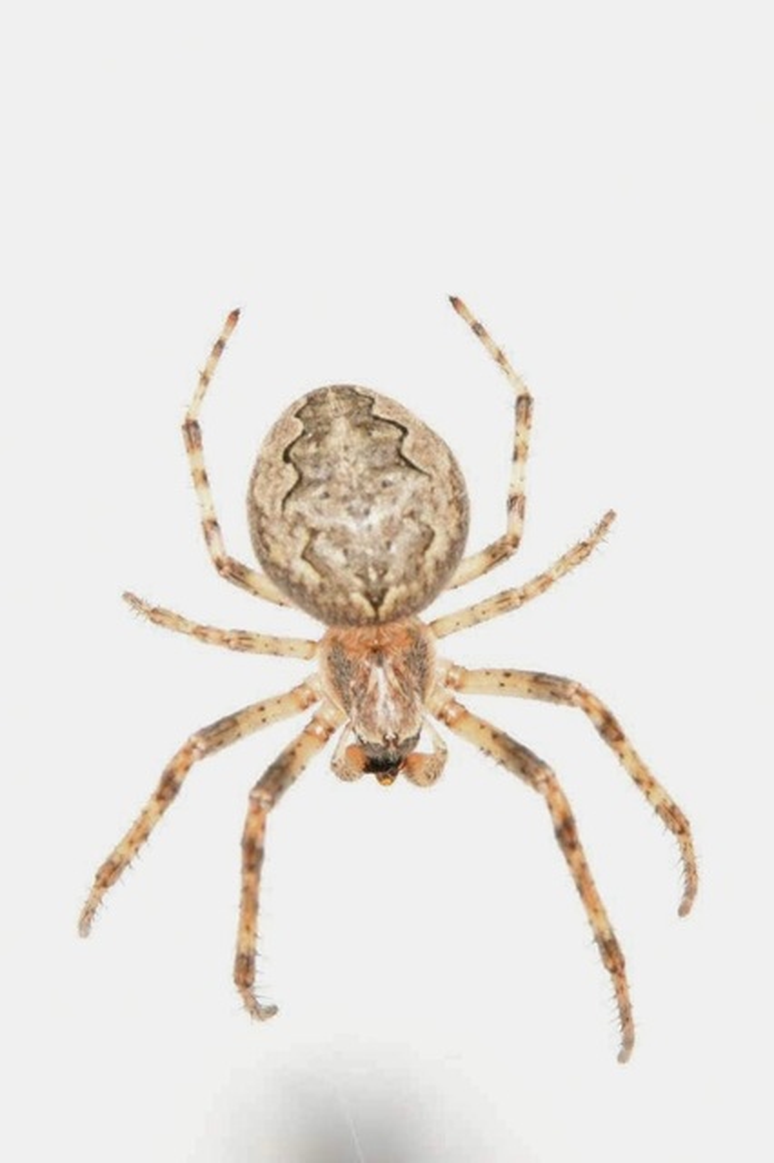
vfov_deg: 13.0
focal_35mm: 158
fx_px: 5084
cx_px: 387
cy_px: 582
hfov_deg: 8.7
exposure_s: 1/60
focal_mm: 105
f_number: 25
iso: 250
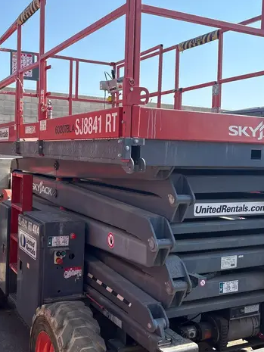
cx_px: 107
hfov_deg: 35.0
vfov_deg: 45.8
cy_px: 177
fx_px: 417
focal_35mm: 41
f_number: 1.6
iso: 50
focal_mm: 5.96
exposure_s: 1/2747
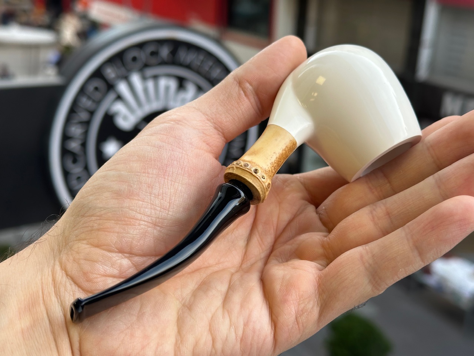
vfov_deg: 30.3
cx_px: 237
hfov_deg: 39.7
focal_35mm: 48
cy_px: 178
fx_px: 657
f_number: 1.78
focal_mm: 6.86
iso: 50
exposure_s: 1/171
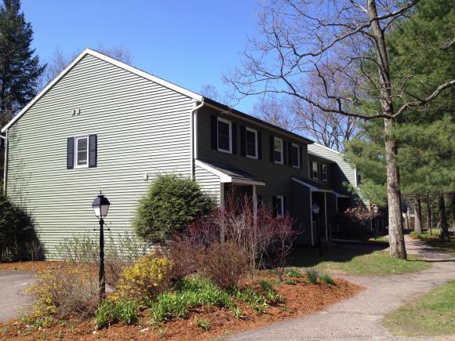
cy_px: 170
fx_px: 460
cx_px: 228
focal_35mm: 35
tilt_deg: +2.4
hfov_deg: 52.6
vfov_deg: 40.7
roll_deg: +0.5
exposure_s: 1/1104
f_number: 2.4
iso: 50
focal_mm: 4.28
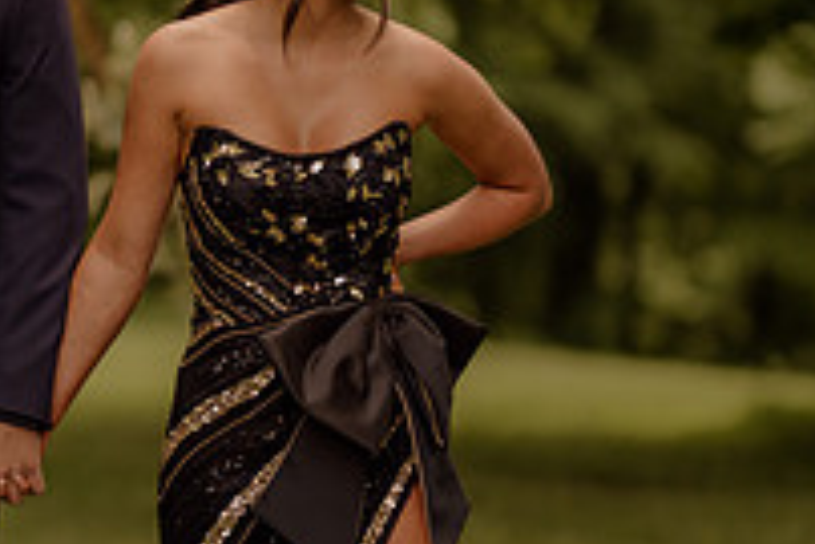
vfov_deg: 5.6
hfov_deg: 8.4
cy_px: 308
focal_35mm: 244
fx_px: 5528
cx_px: 32
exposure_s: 1/2000
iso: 400
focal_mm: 85
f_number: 1.4
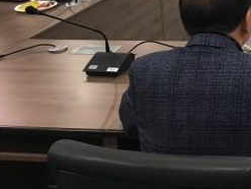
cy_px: -32
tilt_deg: -11.2
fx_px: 551
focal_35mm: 76
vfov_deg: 18.5
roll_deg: +1.1
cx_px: 321
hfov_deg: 23.0
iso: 100
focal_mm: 4.15
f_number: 2.2
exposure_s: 1/30
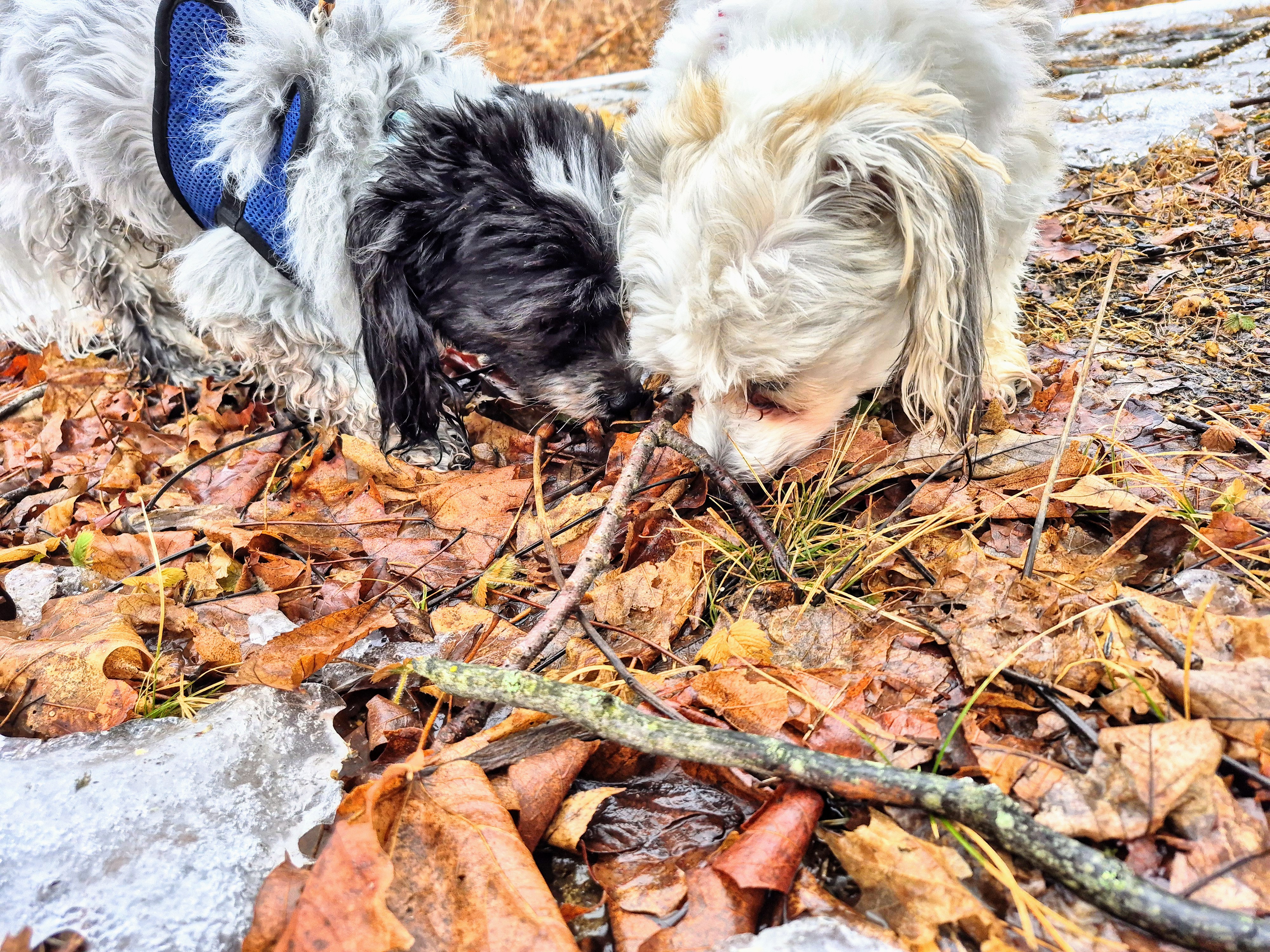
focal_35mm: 23
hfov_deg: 73.9
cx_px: 635
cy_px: 476
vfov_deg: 58.9
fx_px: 844
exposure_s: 1/180
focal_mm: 5.4
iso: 50
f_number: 1.8
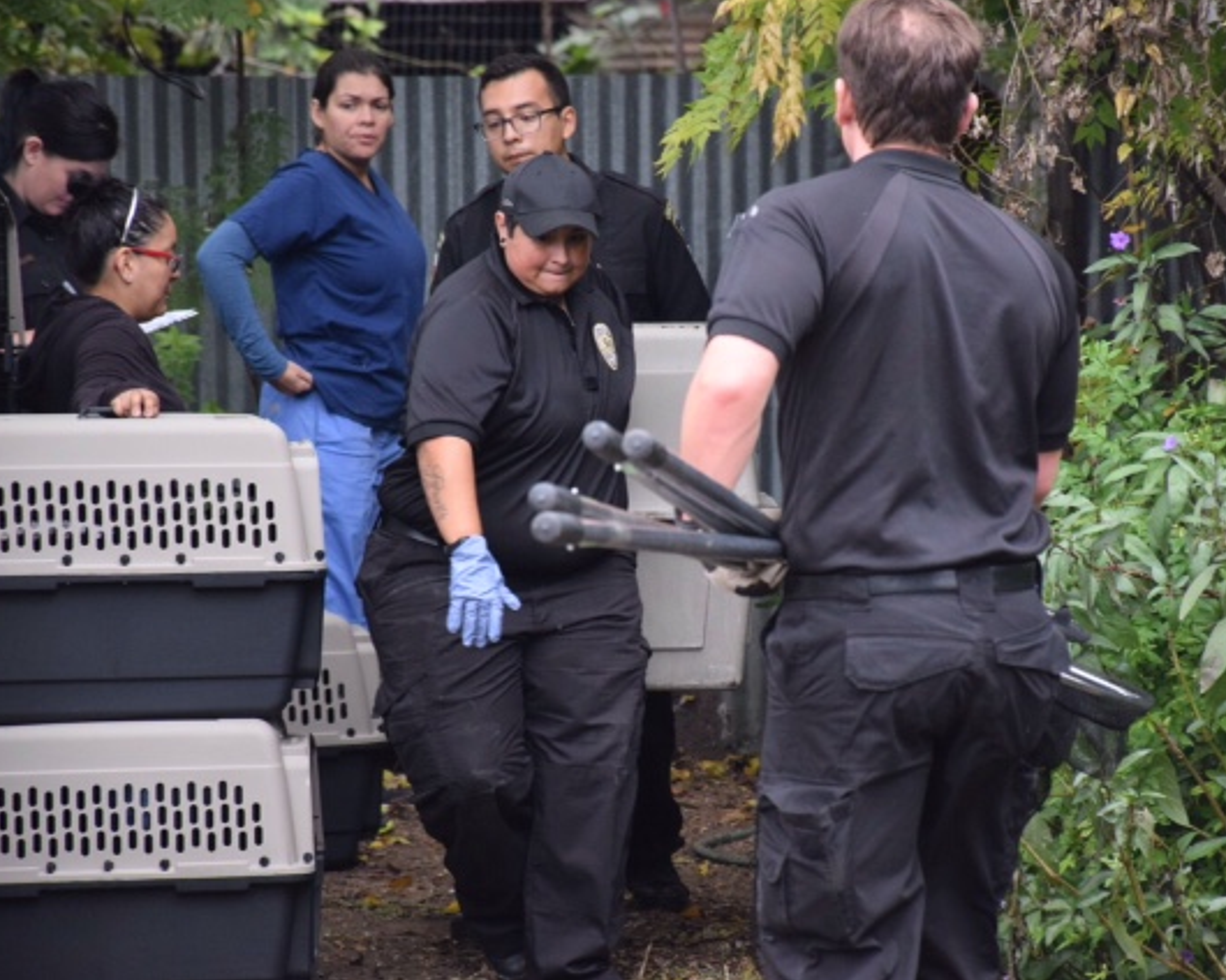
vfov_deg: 6.5
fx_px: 8636
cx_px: 671
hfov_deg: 8.1
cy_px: 488
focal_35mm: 238
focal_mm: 140
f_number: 5.6
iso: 2200
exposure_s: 1/500
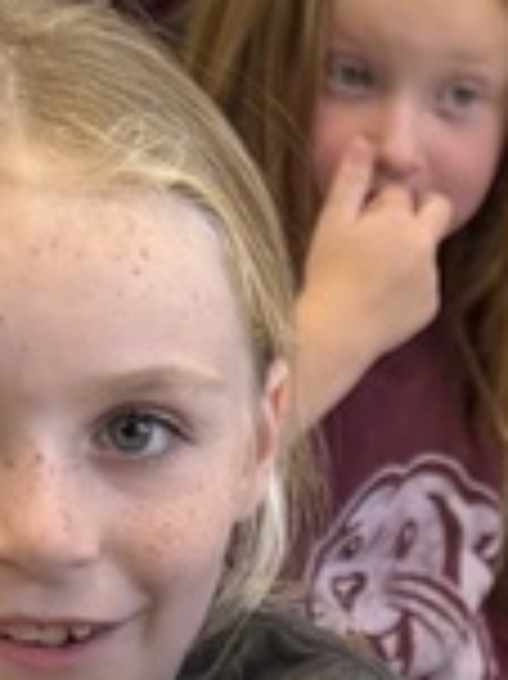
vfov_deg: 11.1
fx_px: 3194
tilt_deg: -33.1
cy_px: 1324
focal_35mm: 163
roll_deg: -3.9
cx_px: 764
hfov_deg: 8.9
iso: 125
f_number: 1.78
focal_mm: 6.76
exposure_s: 1/120
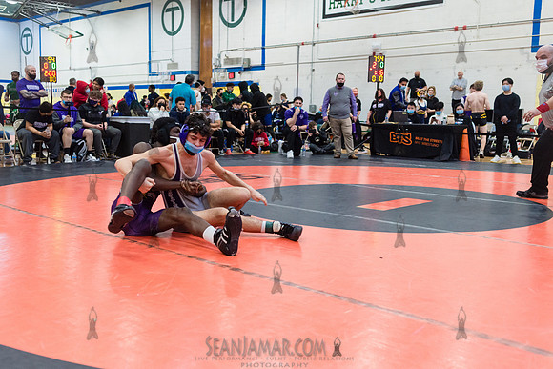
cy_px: 184
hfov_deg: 50.4
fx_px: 587
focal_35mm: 38
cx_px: 276
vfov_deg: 34.9
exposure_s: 1/400
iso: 4000
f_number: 3.5
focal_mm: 35
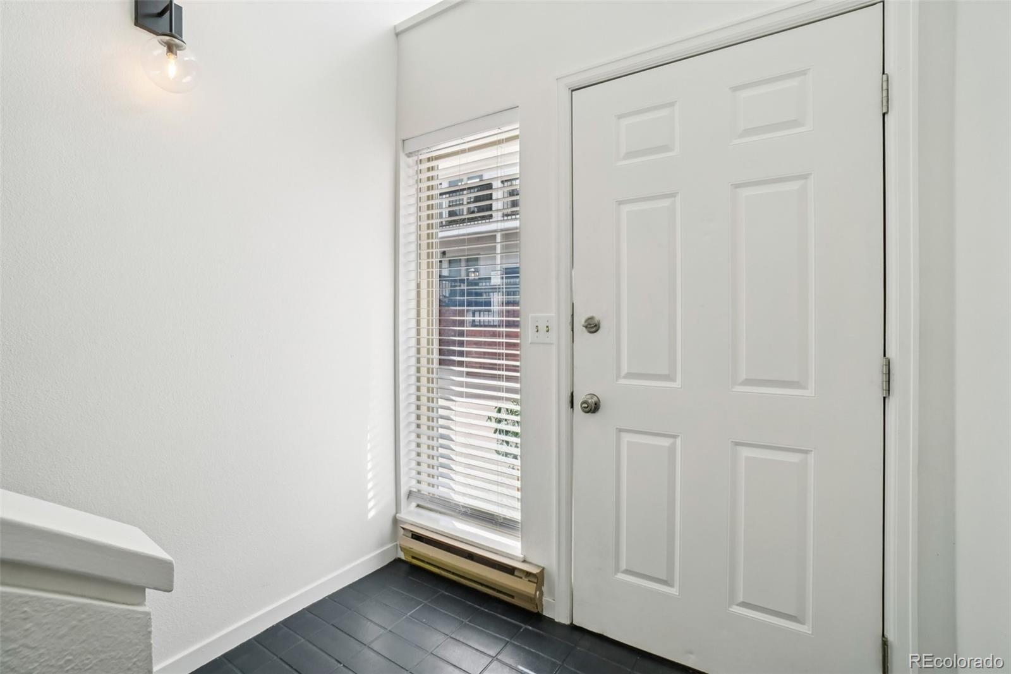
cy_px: 337
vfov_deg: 77.3
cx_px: 506
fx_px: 421
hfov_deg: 100.4
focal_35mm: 15
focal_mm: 10
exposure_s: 1/160
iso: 400
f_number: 8
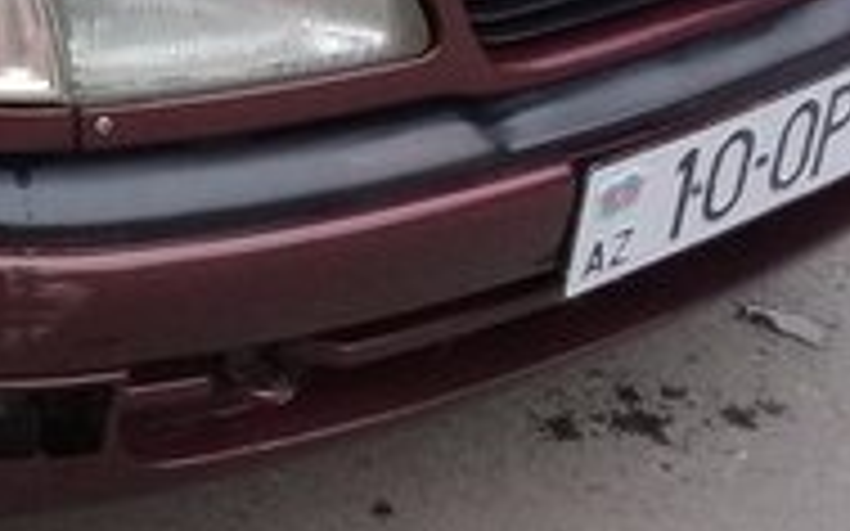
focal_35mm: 115
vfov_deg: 10.6
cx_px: -396
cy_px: -461
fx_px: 2663
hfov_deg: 16.6
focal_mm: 3.3
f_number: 2.2
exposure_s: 1/100
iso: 100
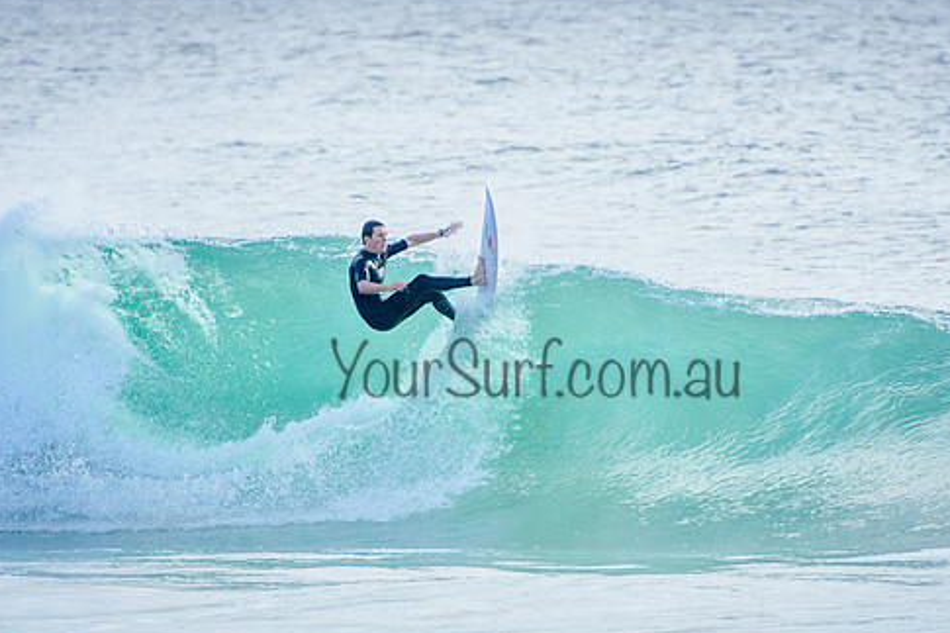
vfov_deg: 1.9
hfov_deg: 2.9
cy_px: 352
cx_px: 533
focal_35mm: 718
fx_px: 18940
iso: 560
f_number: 5.6
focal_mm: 400
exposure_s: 1/2000
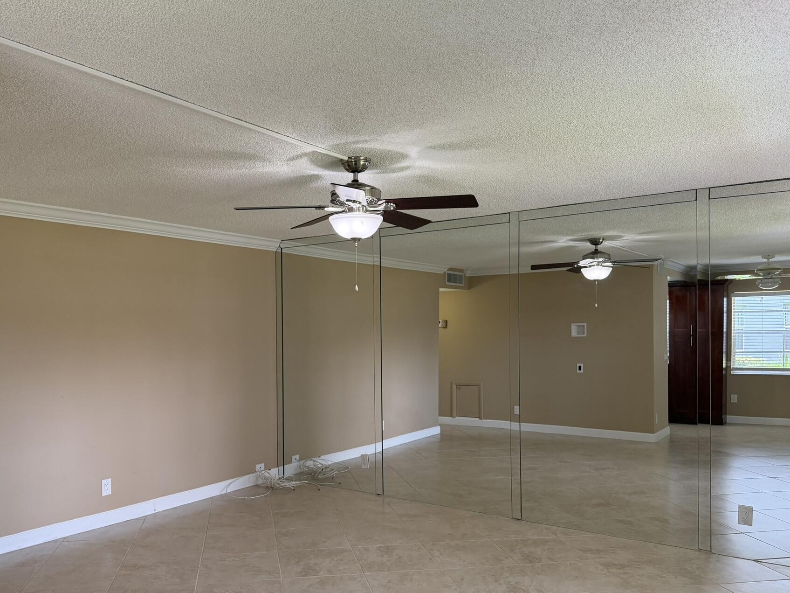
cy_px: 333
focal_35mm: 29
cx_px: 351
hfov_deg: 61.5
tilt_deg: -1.0
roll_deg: +1.2
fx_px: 662
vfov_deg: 48.1
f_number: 1.78
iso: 200
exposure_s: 1/177
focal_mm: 6.76
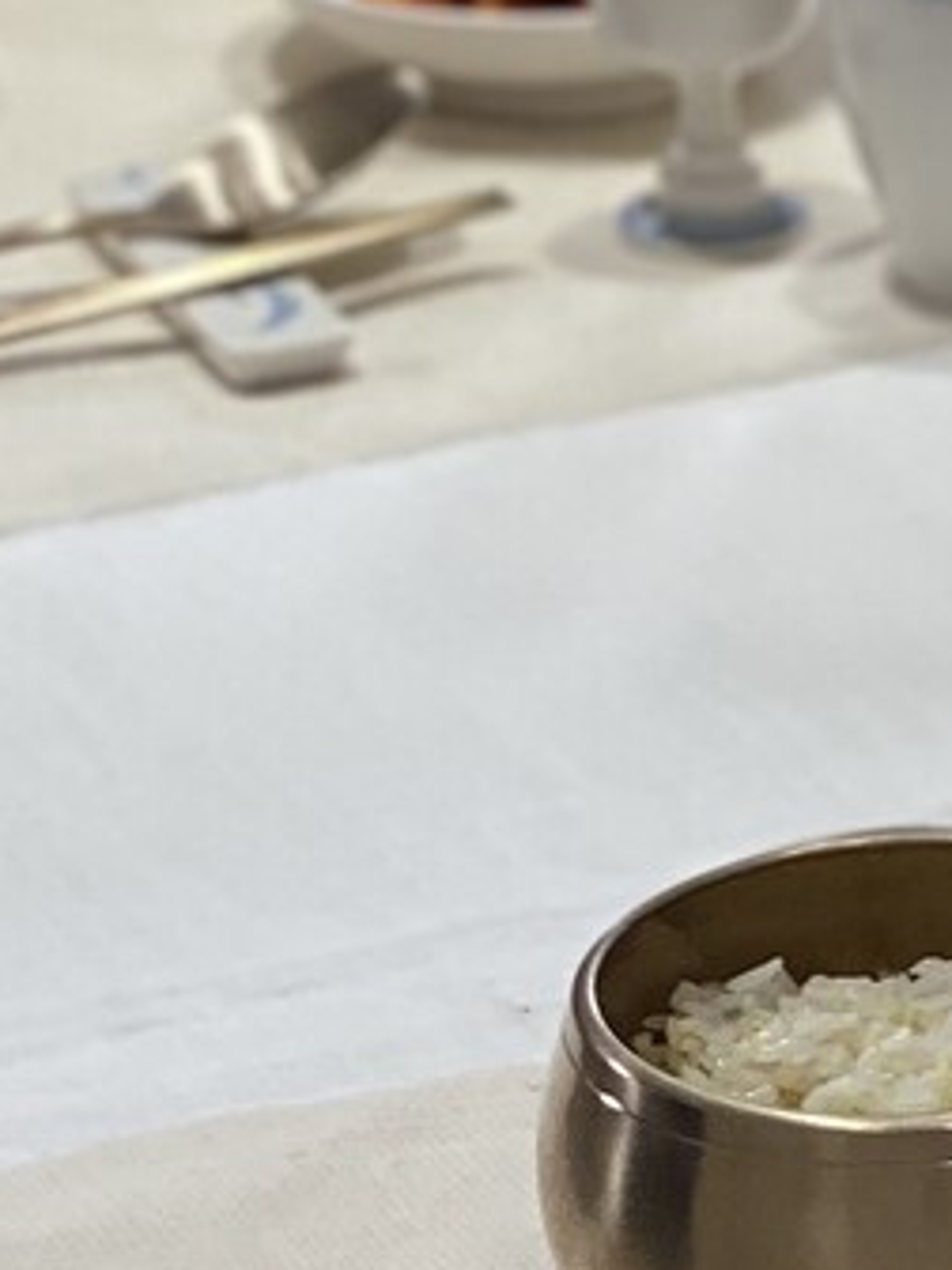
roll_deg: +0.3
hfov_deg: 5.5
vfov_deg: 7.5
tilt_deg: -25.4
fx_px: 9681
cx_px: 1976
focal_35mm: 264
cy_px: 1004
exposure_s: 1/100
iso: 40
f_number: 2
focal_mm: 6
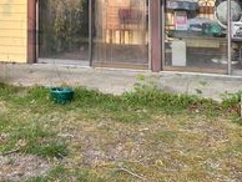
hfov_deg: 28.7
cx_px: 76
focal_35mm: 67
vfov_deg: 20.7
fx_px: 469
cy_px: -28
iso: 50
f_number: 1.5
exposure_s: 1/486
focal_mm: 5.7
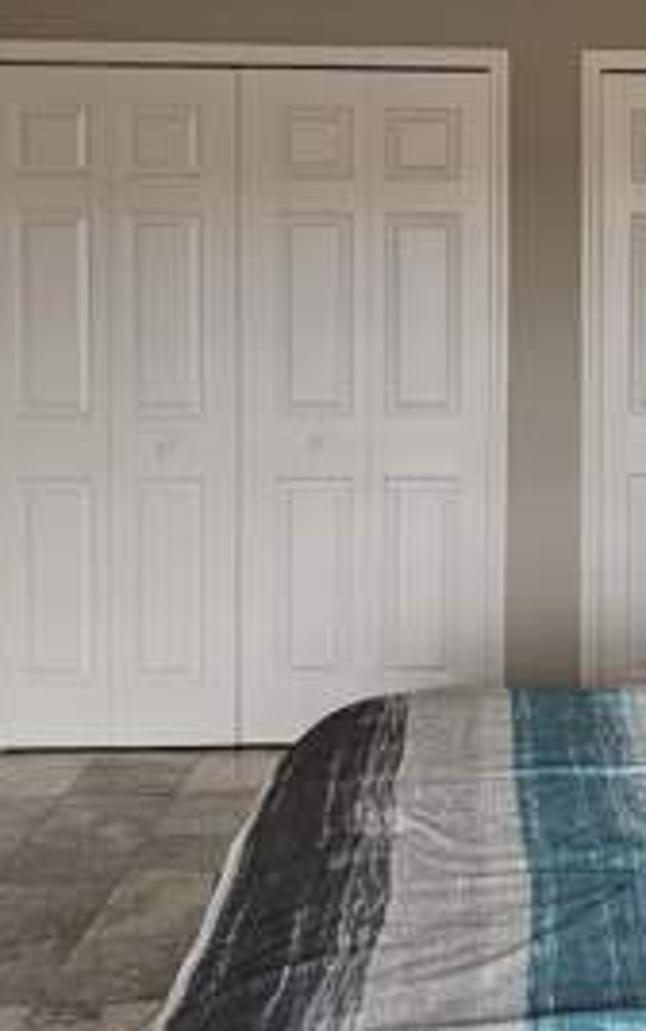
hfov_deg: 21.7
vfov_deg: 34.5
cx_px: 631
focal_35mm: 58
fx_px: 1630
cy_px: 283
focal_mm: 6.3
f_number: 1.7
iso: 125
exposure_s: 1/120
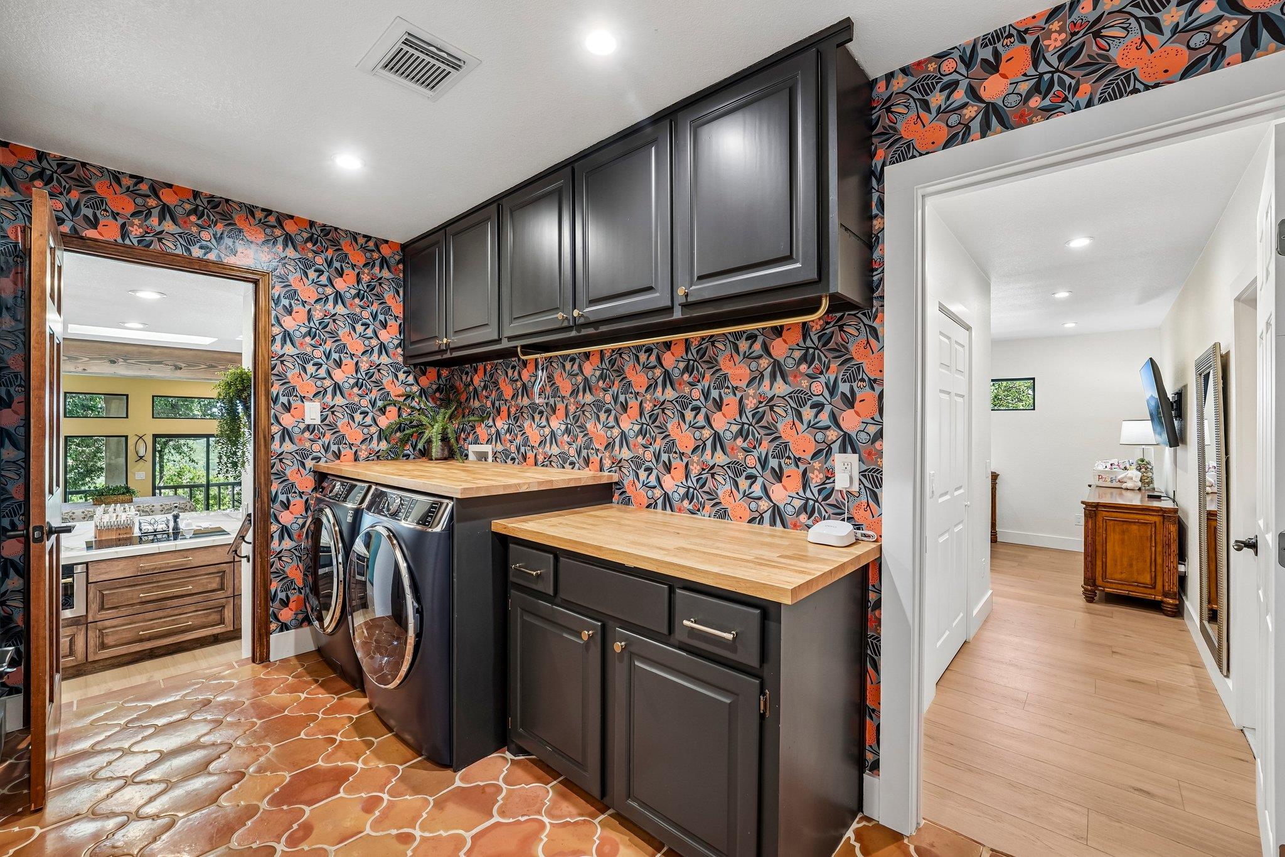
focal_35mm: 14
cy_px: 428
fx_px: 500
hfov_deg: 104.3
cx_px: 642
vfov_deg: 81.2
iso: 400
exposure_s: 1/8
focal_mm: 14
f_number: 8
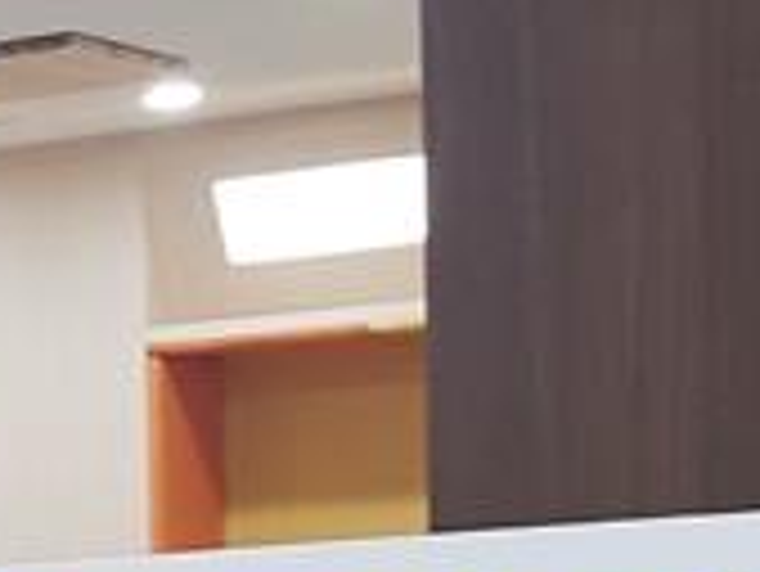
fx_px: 3383
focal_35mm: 154
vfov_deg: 9.3
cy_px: 959
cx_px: -621
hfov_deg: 11.8
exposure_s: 1/60
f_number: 1.7
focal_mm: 4.2
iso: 200
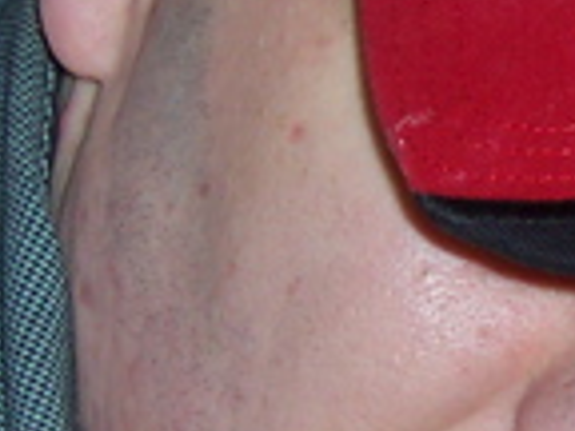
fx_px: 6113
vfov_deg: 4.0
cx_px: 946
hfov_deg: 5.3
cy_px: 104
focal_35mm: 368
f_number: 4
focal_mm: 12.8
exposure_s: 1/90
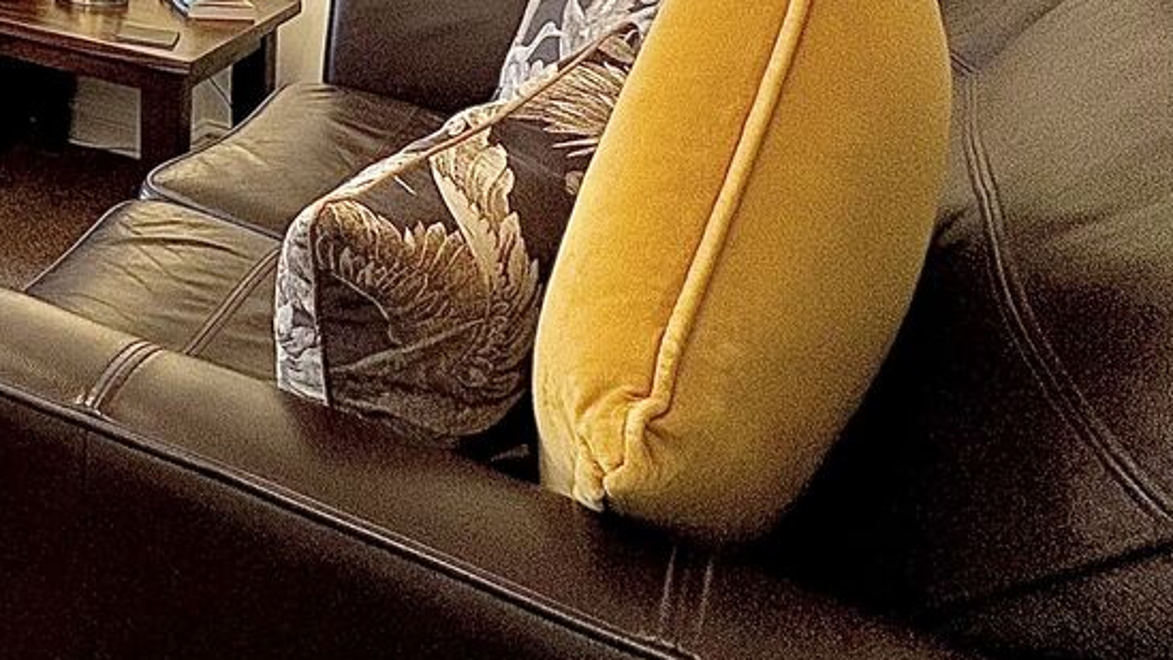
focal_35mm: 40
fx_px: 1244
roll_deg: +0.7
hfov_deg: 35.1
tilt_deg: -1.4
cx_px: -348
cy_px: -282
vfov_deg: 24.4
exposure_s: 1/50
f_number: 2.2
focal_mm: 2.22
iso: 125
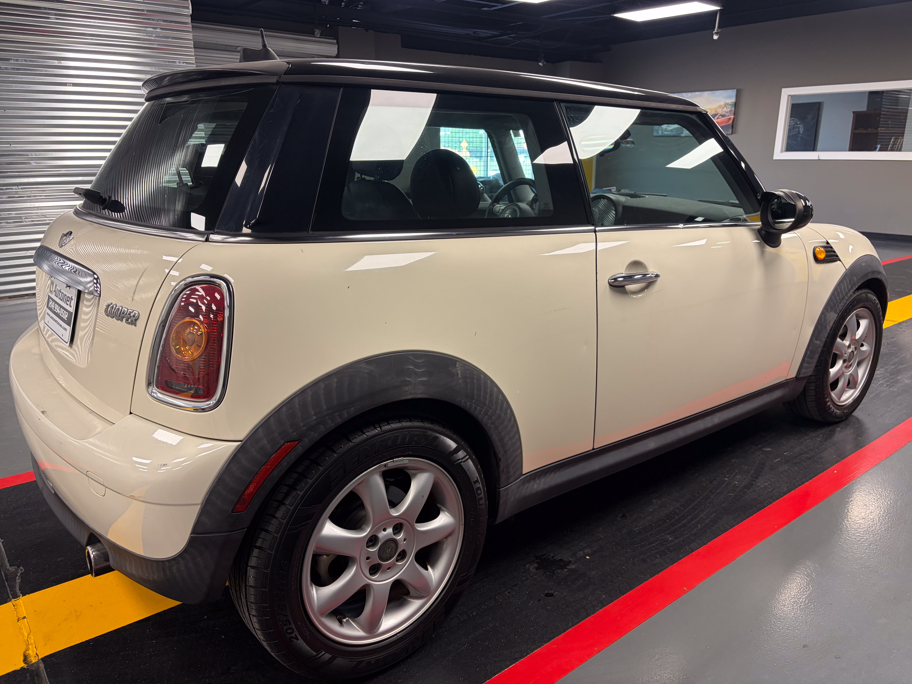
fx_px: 685
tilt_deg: -15.3
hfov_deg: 67.3
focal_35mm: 26
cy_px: 342
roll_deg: +0.0
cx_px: 456
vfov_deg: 53.1
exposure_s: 1/60
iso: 100
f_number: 1.6
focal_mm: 5.96
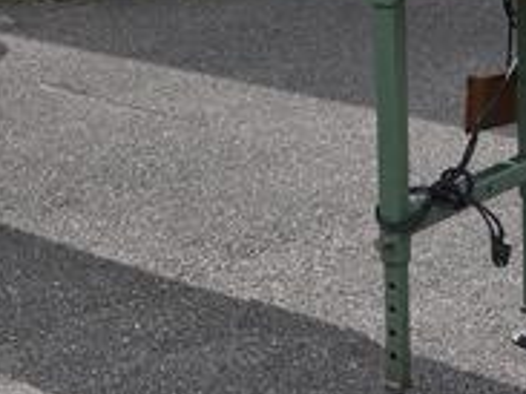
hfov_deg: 16.4
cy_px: -132
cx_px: 85
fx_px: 1807
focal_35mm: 119
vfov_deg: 12.0
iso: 100
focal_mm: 17
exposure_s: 1/250
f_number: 5.6
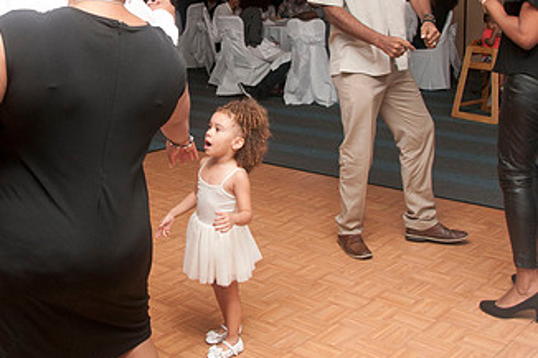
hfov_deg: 40.7
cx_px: 188
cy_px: 77
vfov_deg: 27.5
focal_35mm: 48
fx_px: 717
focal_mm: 18
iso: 400
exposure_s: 1/125
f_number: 5.6
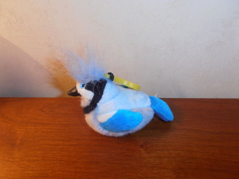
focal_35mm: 25
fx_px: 173
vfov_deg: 54.9
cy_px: 93
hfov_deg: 69.4
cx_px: 118
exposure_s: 1/30
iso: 125
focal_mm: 4.2
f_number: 3
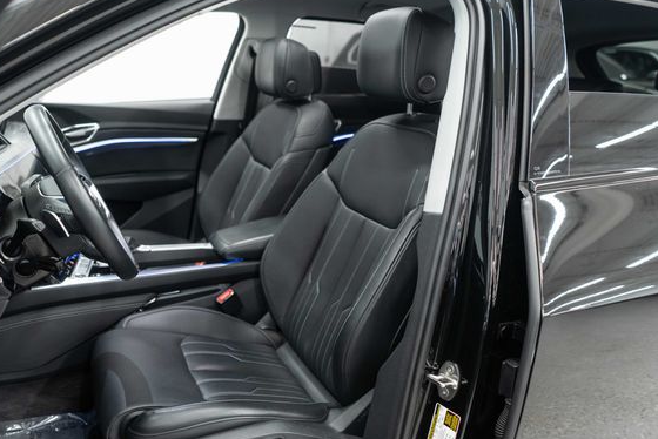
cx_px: 284
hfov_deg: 58.5
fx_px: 585
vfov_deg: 41.1
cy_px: 234
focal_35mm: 32
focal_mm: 28
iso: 800
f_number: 3.2
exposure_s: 1/40
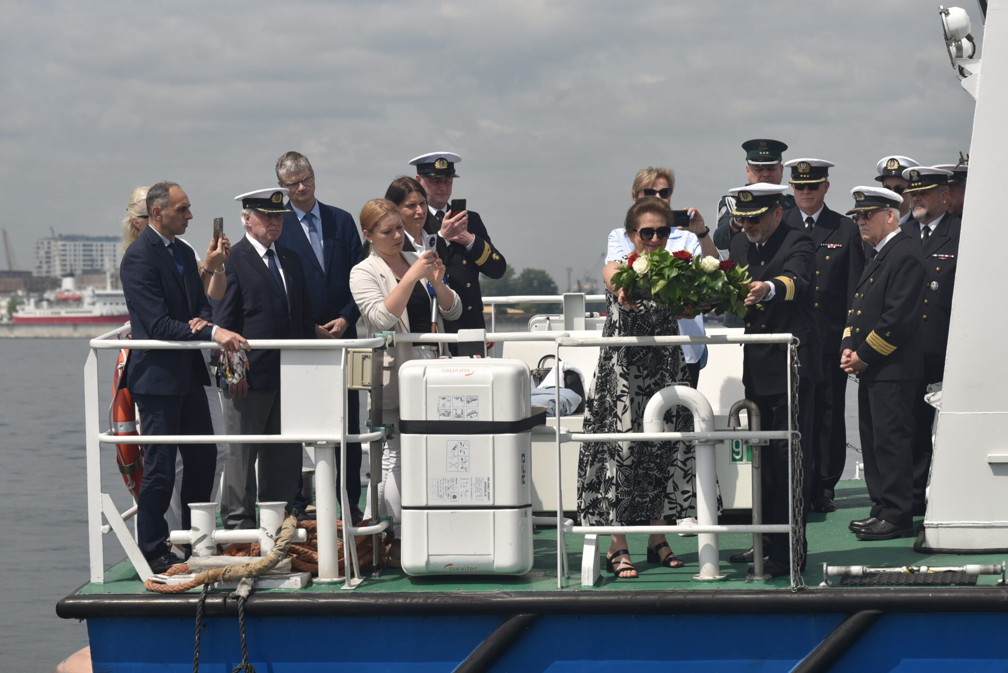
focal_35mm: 126
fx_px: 3529
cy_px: 460
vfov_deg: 10.9
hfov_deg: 16.2
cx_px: 686
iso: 320
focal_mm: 92
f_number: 7.1
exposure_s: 1/2500
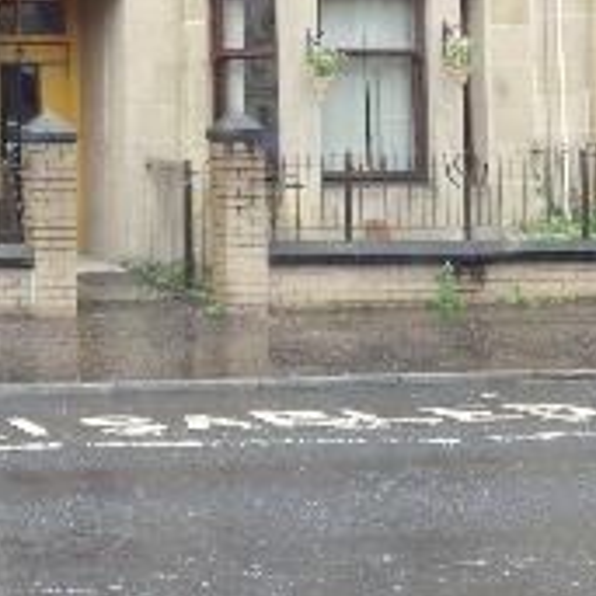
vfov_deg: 18.4
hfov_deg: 17.7
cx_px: -202
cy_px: -45
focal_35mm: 91
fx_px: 1773
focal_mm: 4
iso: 100
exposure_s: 1/80
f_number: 3.1
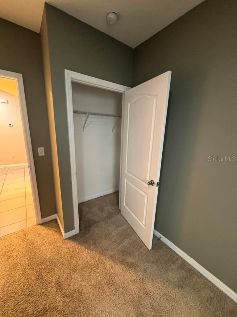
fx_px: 128
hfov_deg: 85.7
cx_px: 118
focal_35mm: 14
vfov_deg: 102.1
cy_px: 158
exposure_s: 1/60
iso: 800
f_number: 2.2
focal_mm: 2.22
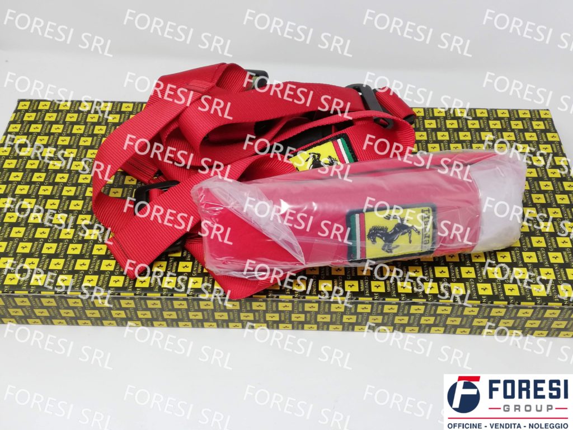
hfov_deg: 47.9
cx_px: 286
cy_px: 215
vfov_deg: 36.8
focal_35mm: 39
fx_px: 646
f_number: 2.2
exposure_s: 1/100
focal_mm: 3.81
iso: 80
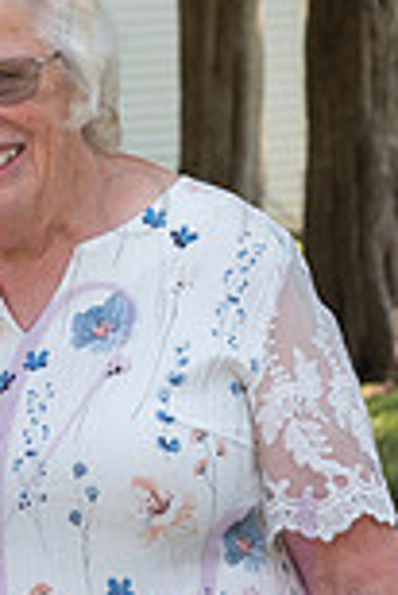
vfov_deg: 8.3
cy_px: 340
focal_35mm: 248
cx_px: -93
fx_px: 4103
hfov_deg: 5.5
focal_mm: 85
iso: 500
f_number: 8
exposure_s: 1/200
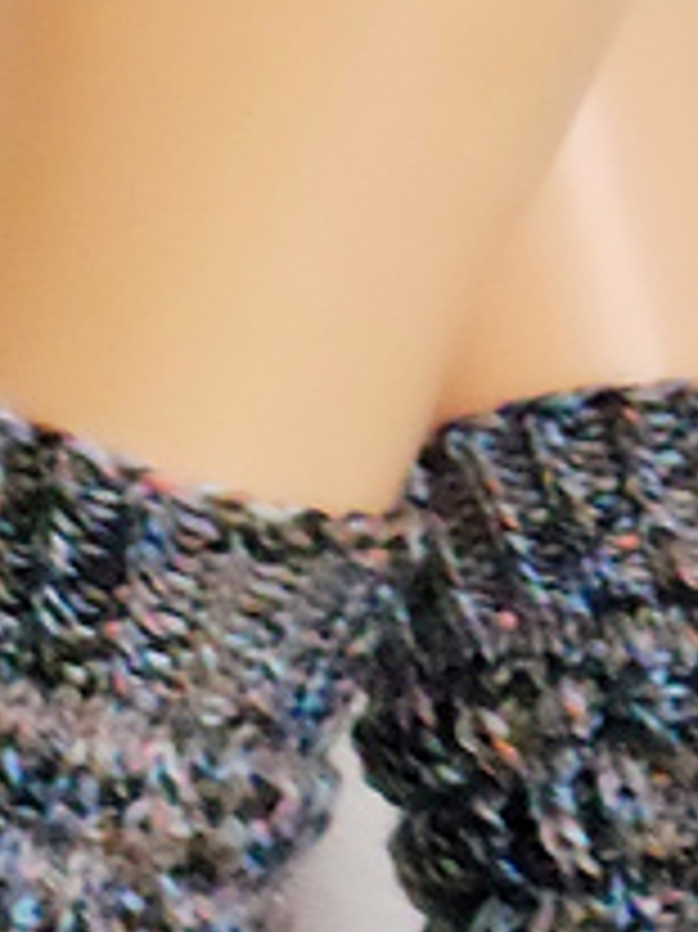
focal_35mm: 136
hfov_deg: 10.9
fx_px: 3660
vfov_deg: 13.9
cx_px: 360
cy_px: 1252
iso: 800
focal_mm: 7.8
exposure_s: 1/22
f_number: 4.5
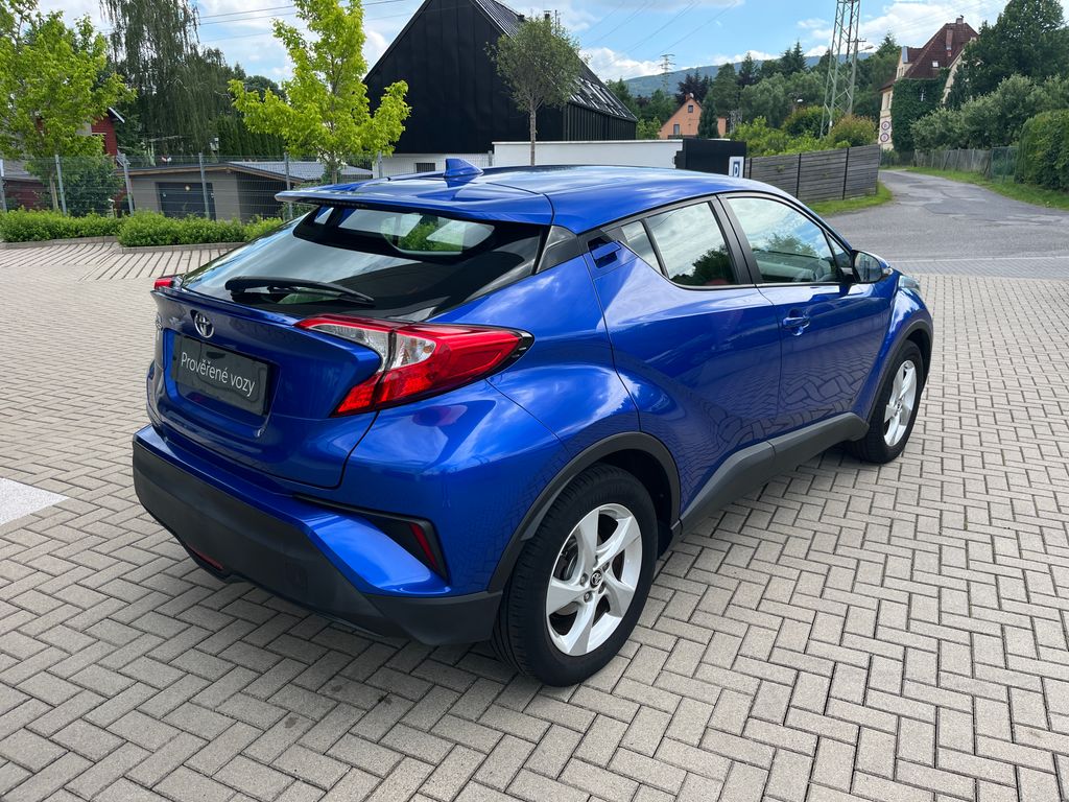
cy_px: 401
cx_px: 534
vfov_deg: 53.1
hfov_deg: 67.3
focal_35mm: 26
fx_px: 803
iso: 50
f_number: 1.6
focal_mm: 5.1
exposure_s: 1/967
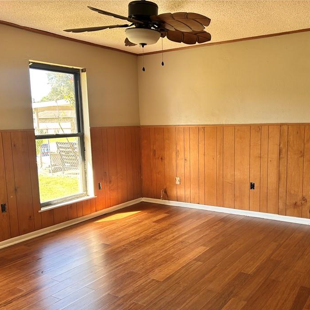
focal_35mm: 34
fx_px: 344
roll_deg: +0.5
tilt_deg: -9.9
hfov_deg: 48.3
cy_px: 172
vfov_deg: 48.4
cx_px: 177
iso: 64
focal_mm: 5.7
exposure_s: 1/121
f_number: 1.5
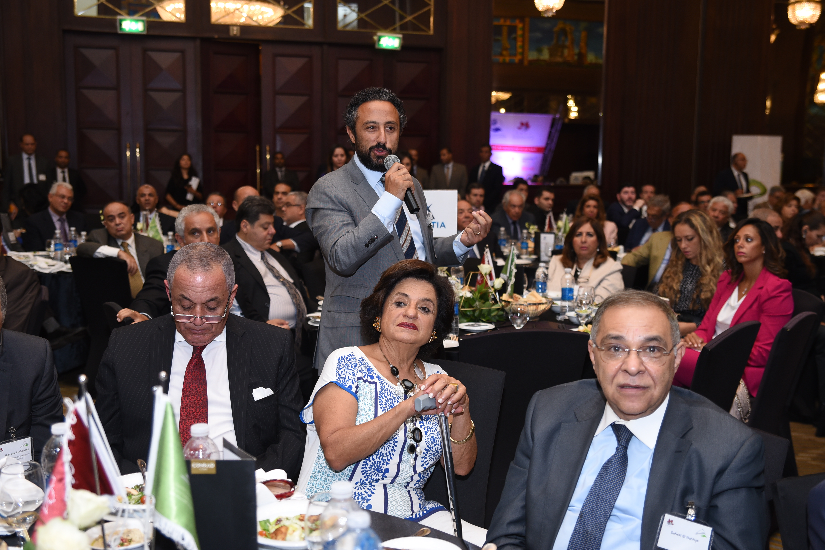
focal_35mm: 44
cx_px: 412
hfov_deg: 44.5
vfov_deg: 30.5
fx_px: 1008
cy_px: 275
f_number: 2.8
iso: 800
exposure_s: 1/160
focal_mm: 44
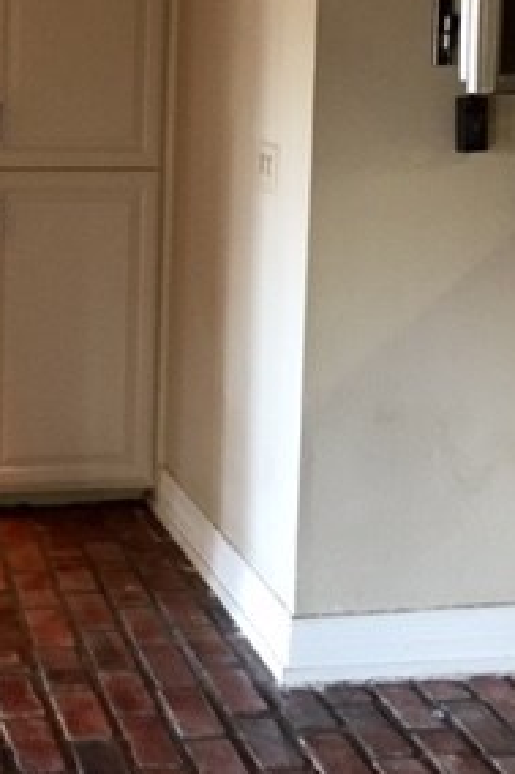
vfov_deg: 28.9
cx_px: 60
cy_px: 131
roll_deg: -0.9
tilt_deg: -0.5
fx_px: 1461
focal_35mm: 68
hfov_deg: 19.7
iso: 160
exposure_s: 1/30
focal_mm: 4.15
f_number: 2.2
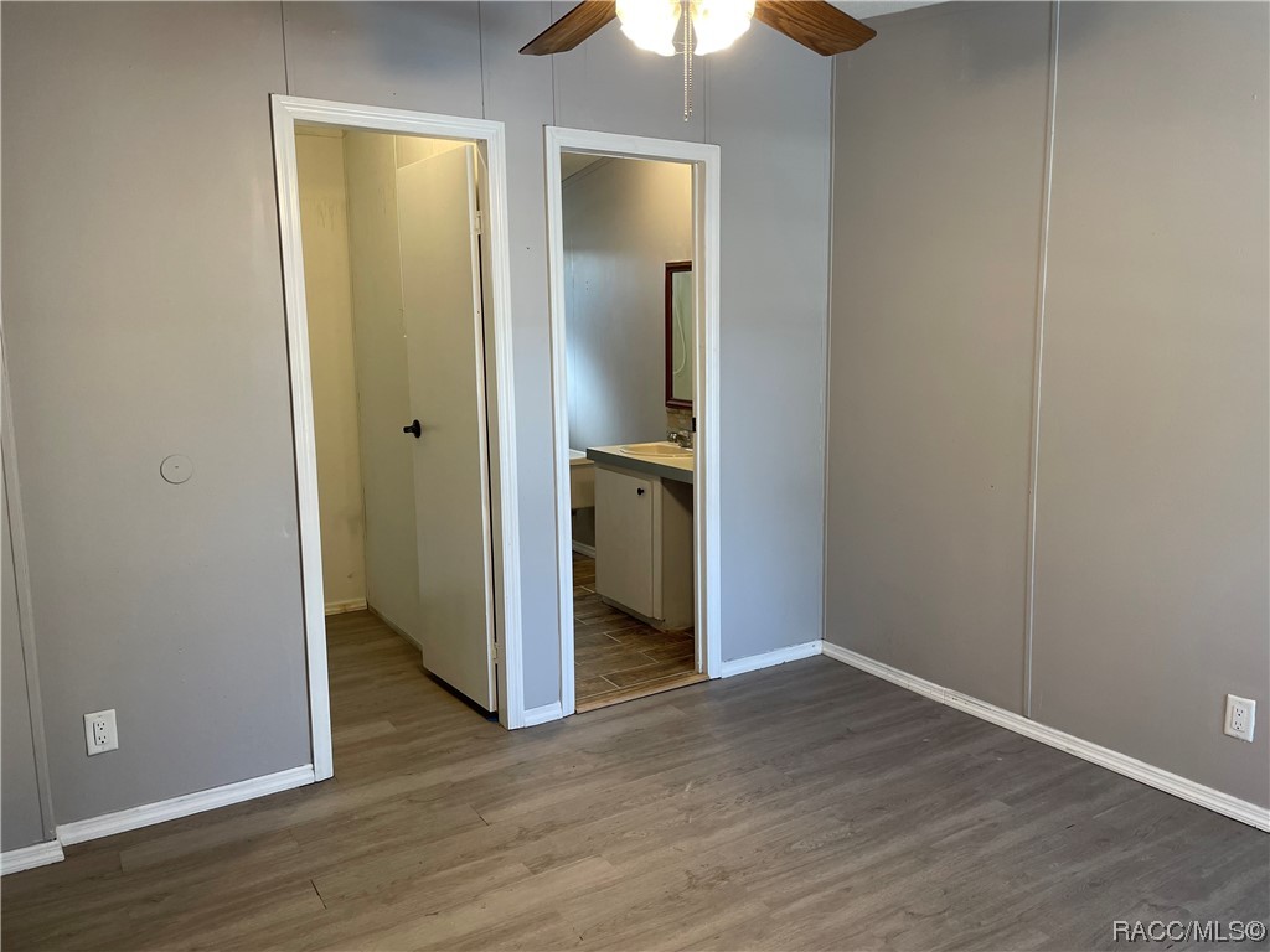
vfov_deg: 53.1
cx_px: 635
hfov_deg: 67.3
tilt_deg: -8.4
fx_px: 954
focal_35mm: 26
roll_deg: +0.6
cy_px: 476
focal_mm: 4.2
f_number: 1.6
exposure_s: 1/121
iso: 125
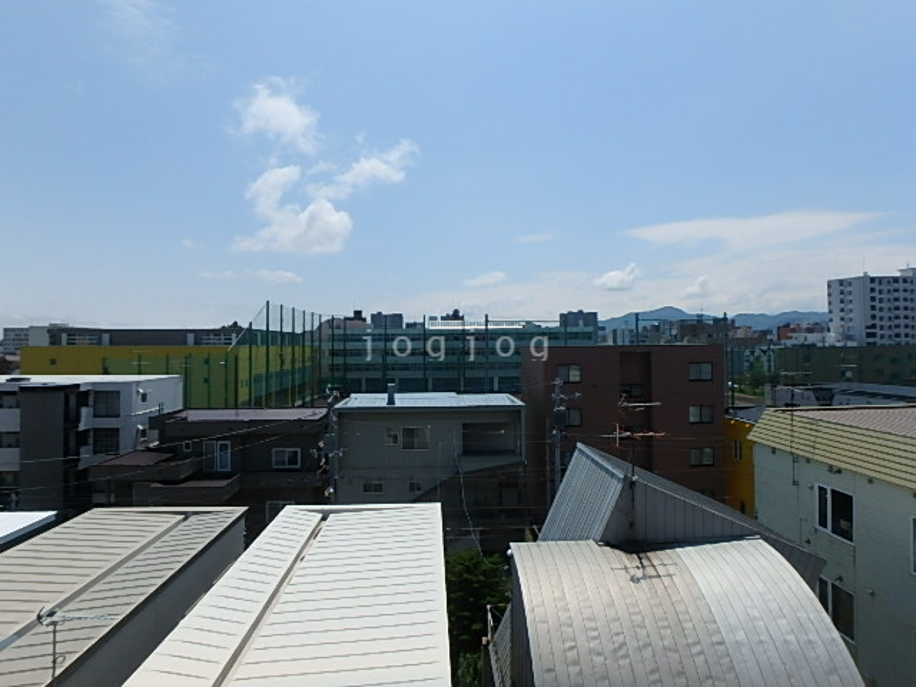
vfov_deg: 63.4
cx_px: 458
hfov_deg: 79.0
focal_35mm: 21
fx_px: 556
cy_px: 344
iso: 125
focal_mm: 3.7
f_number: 6
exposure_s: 1/1000
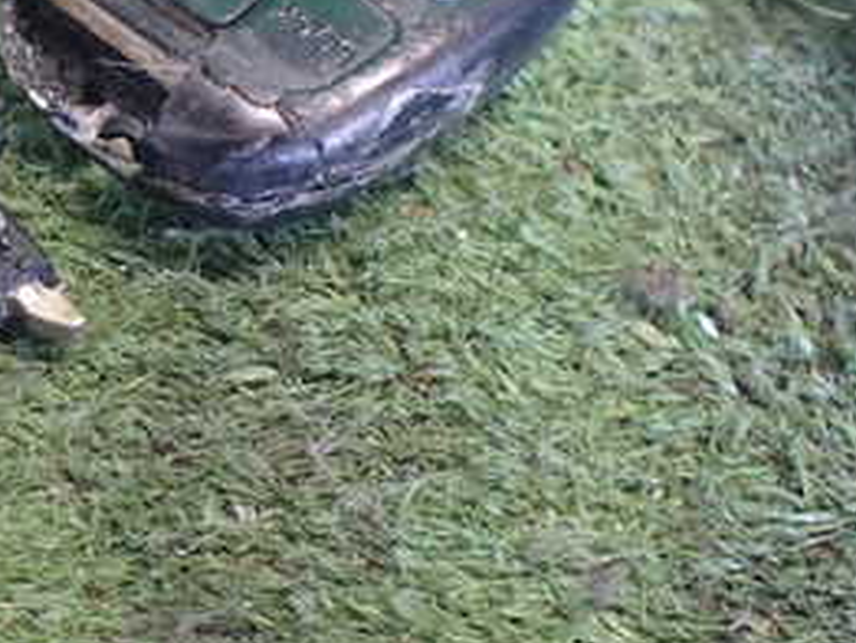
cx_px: 3
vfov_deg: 21.2
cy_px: 194
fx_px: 1707
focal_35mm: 69
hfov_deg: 26.7
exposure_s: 1/50
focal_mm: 5.4
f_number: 2.3
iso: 800
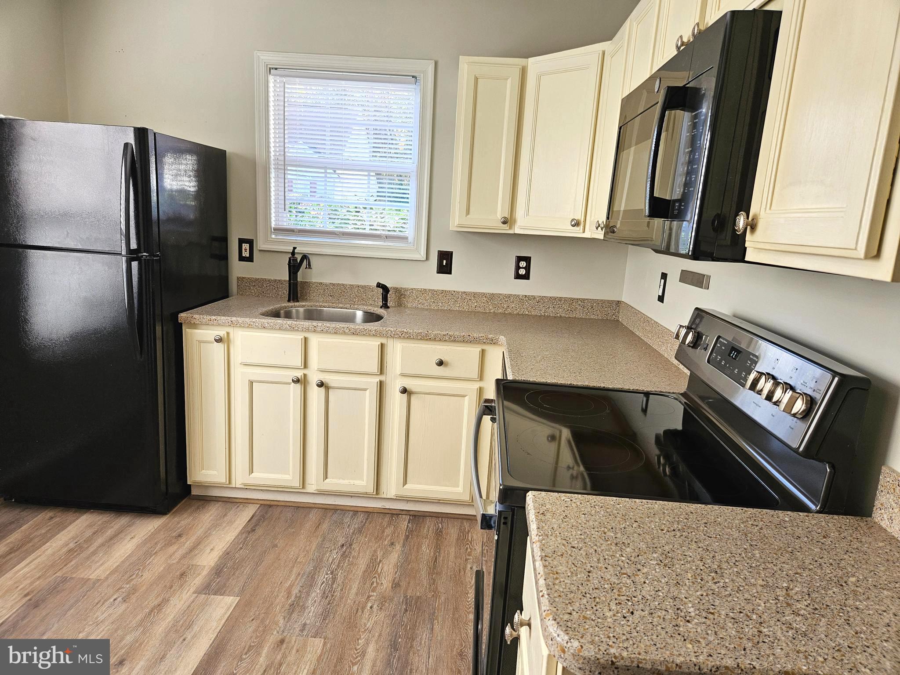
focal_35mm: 23
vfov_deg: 58.9
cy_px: 338
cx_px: 450
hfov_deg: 73.9
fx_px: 598
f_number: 1.8
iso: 80
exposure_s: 1/207
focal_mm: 5.4
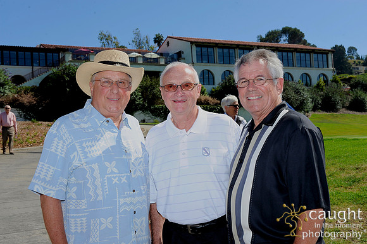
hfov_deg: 41.1
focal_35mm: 48
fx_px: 489
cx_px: 184
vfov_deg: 28.0
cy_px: 122
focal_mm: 48
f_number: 11
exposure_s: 1/250
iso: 200
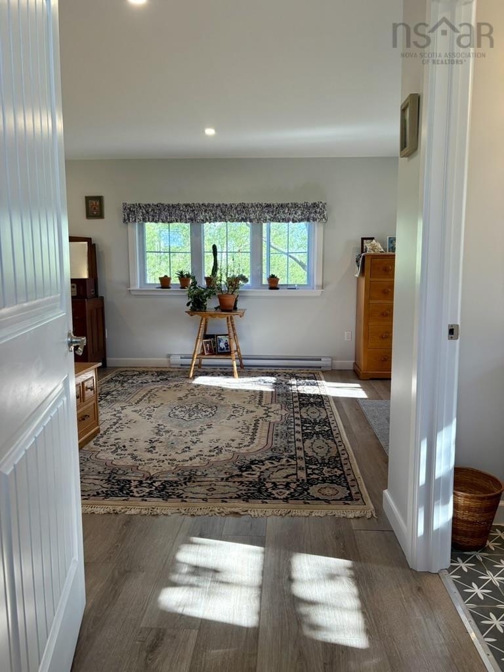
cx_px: 252
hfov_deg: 53.1
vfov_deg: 67.3
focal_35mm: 26
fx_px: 505
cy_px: 336
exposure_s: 1/239
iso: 125
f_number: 1.6
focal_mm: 5.96
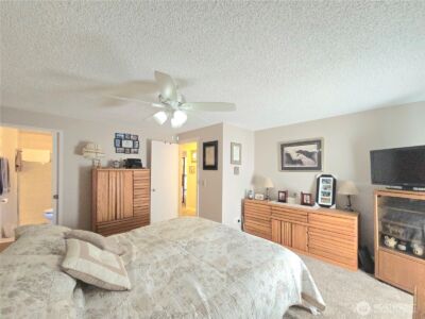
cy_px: 160
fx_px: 160
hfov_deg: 106.2
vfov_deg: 89.9
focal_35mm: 13
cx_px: 212
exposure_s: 1/60.2
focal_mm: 2.2
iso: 500
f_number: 2.2
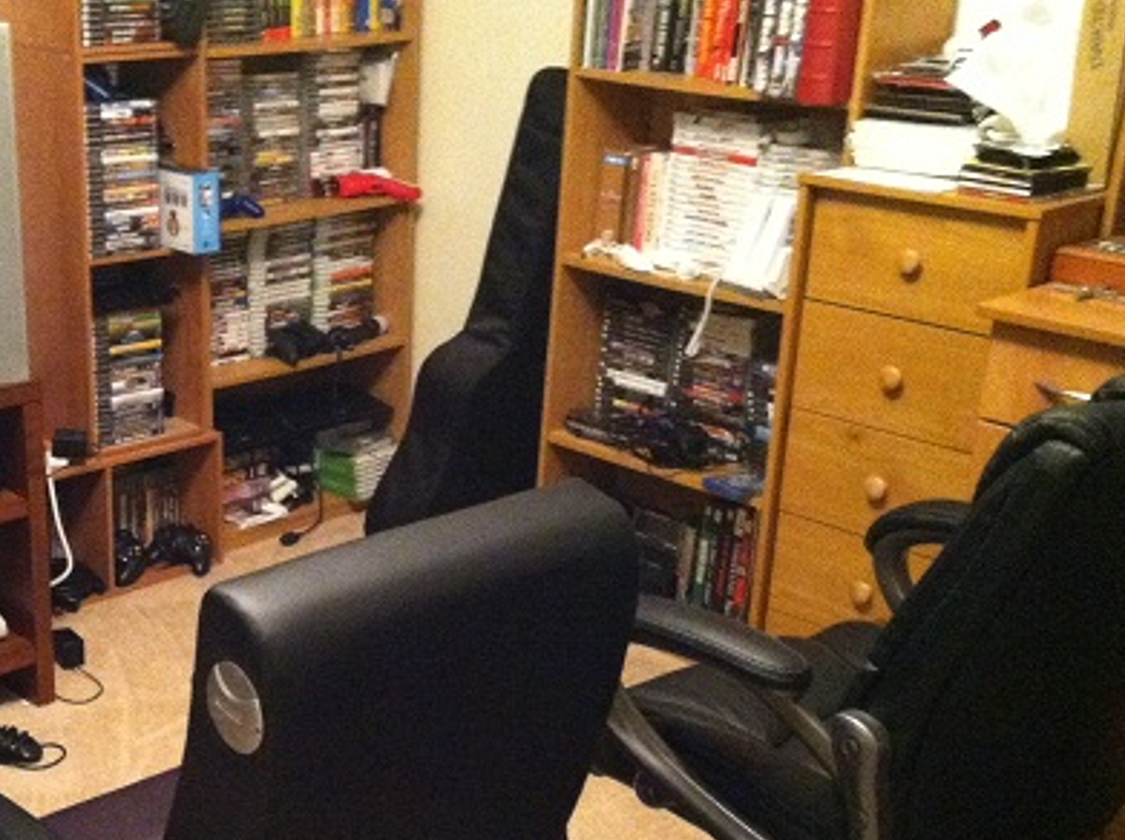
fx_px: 1882
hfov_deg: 32.6
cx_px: 262
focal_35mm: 58
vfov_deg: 24.9
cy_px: 607
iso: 1000
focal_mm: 3.85
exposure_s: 1/15
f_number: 2.8
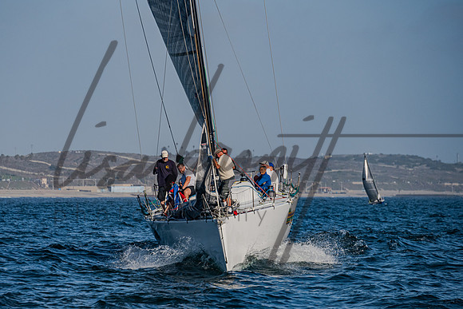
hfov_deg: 7.8
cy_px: 168
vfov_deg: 5.2
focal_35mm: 266
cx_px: 201
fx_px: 3417
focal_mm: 200
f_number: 6.3
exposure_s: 1/2000
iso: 400
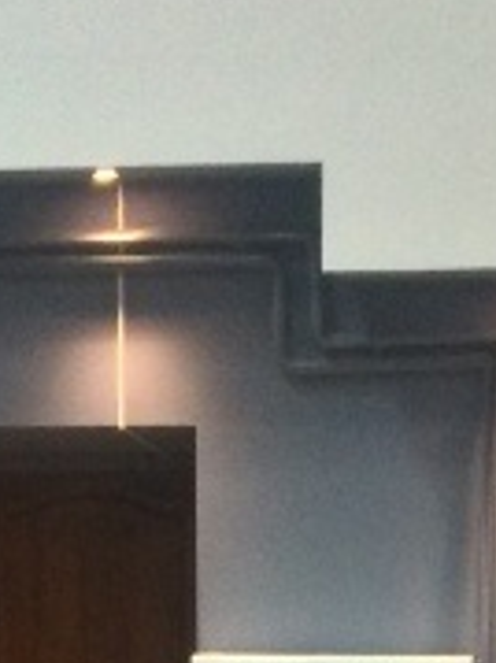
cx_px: 218
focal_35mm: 166
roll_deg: +1.0
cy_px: 1515
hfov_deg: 8.9
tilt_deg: -18.4
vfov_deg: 10.5
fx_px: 3175
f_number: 2.2
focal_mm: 4.15
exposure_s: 1/33
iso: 250
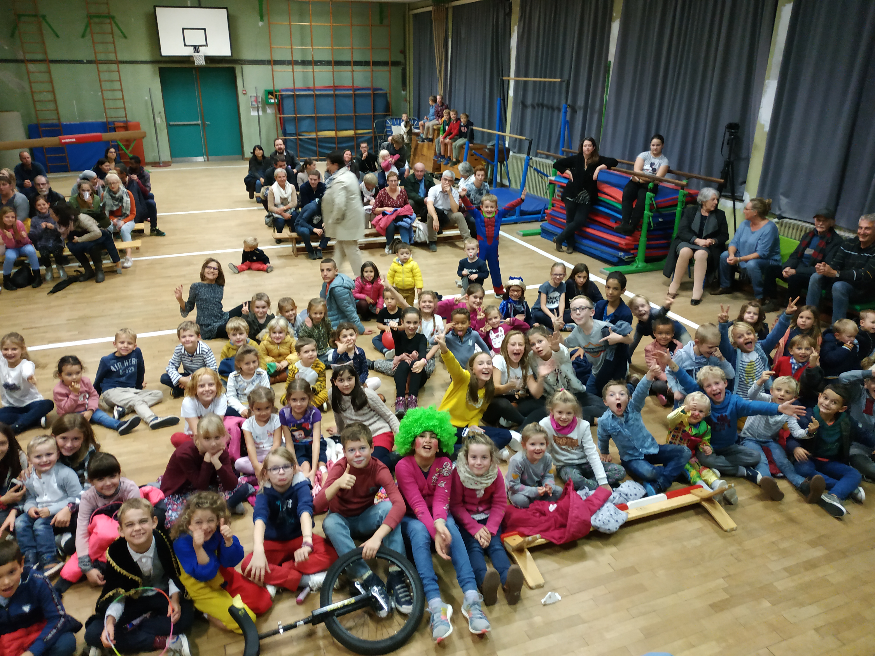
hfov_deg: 71.6
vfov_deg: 56.8
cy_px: 328
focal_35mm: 24
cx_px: 438
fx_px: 607
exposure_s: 1/20
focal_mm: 3.94
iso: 800
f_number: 1.9
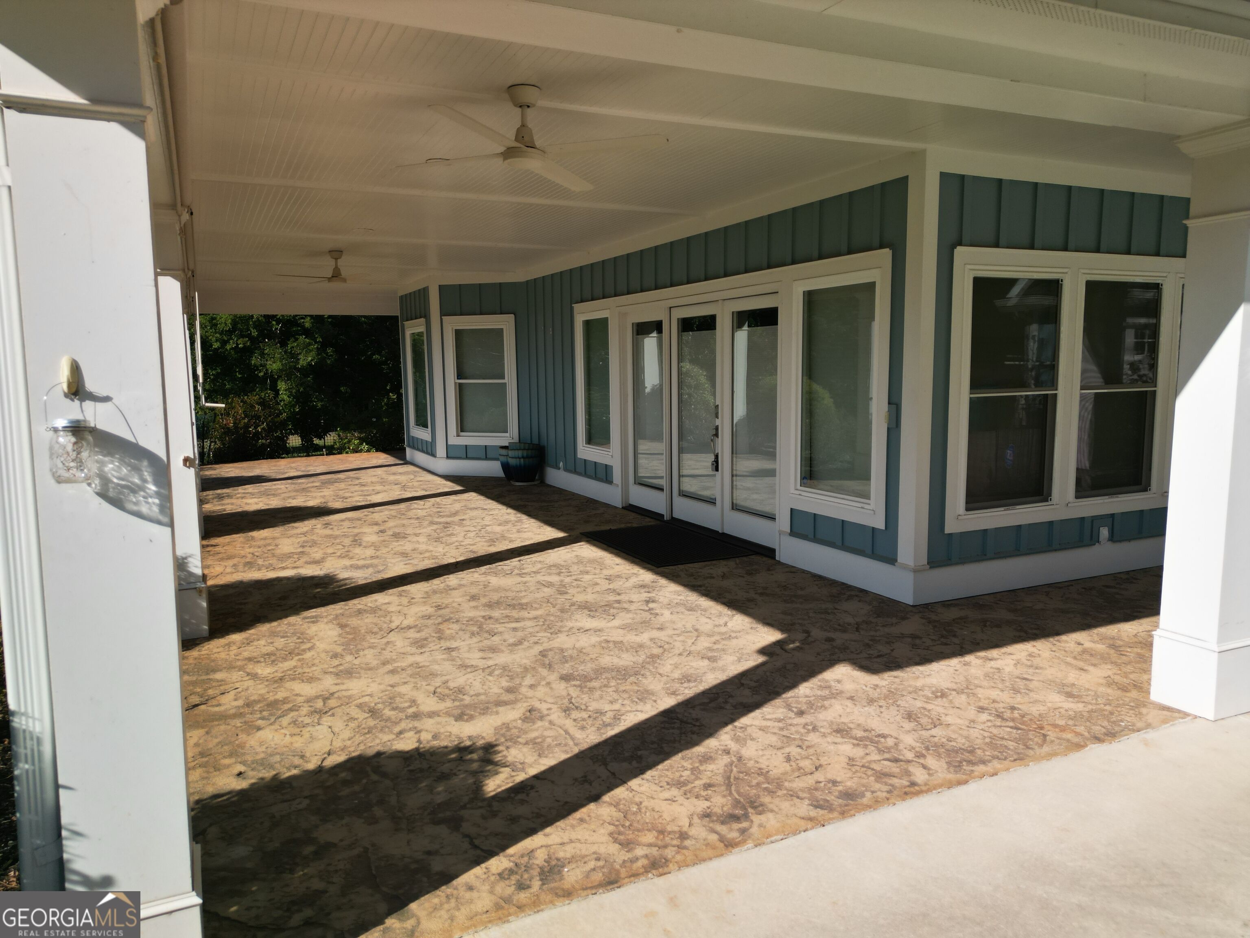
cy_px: 469
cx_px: 625
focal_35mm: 24
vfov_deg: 56.8
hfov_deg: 71.6
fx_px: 867
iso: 130
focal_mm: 6.72
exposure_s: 1/1500
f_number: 1.7
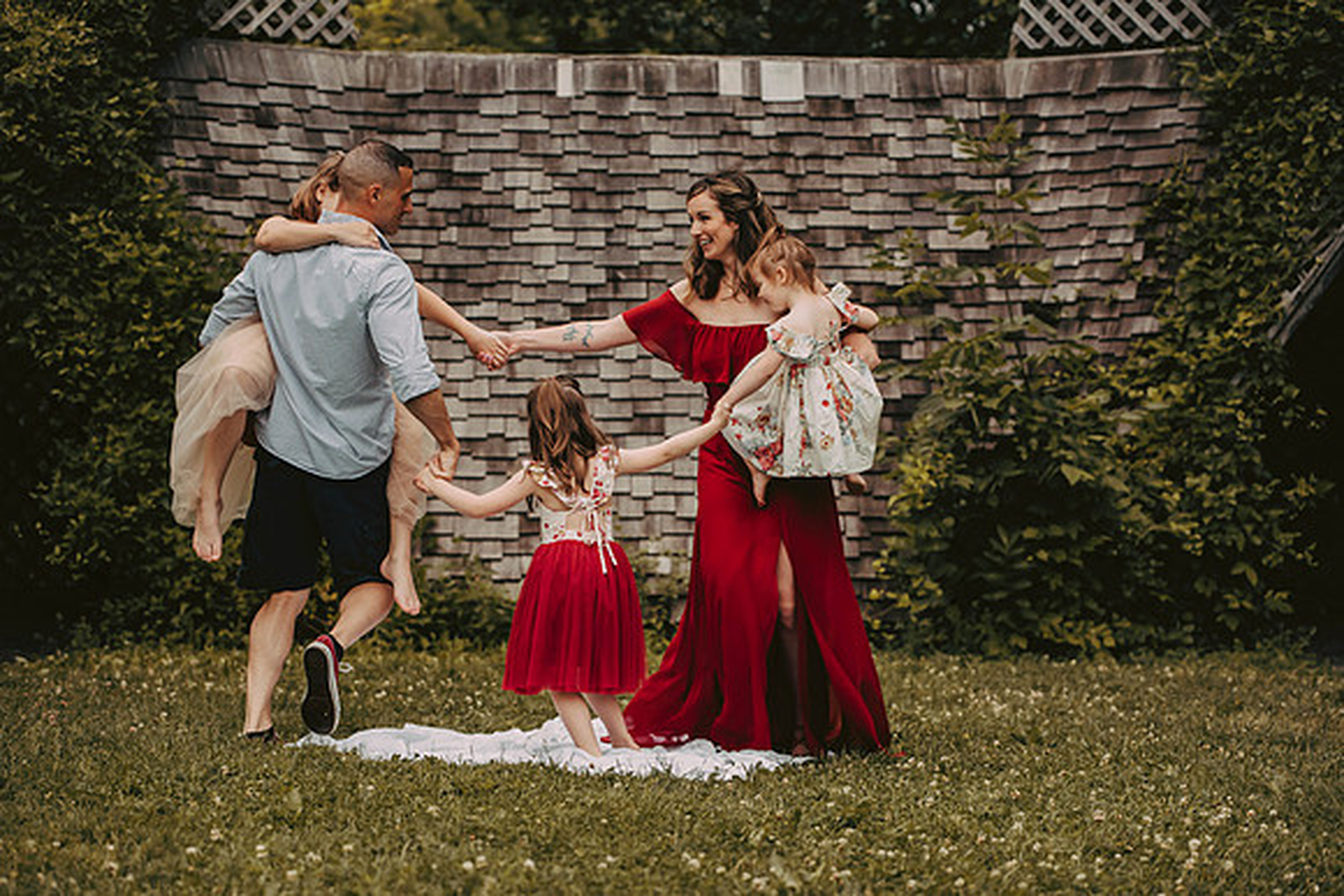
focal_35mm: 82
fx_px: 3062
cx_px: 672
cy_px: 448
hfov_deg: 24.8
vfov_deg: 16.7
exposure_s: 1/3200
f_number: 2.8
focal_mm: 82
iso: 640
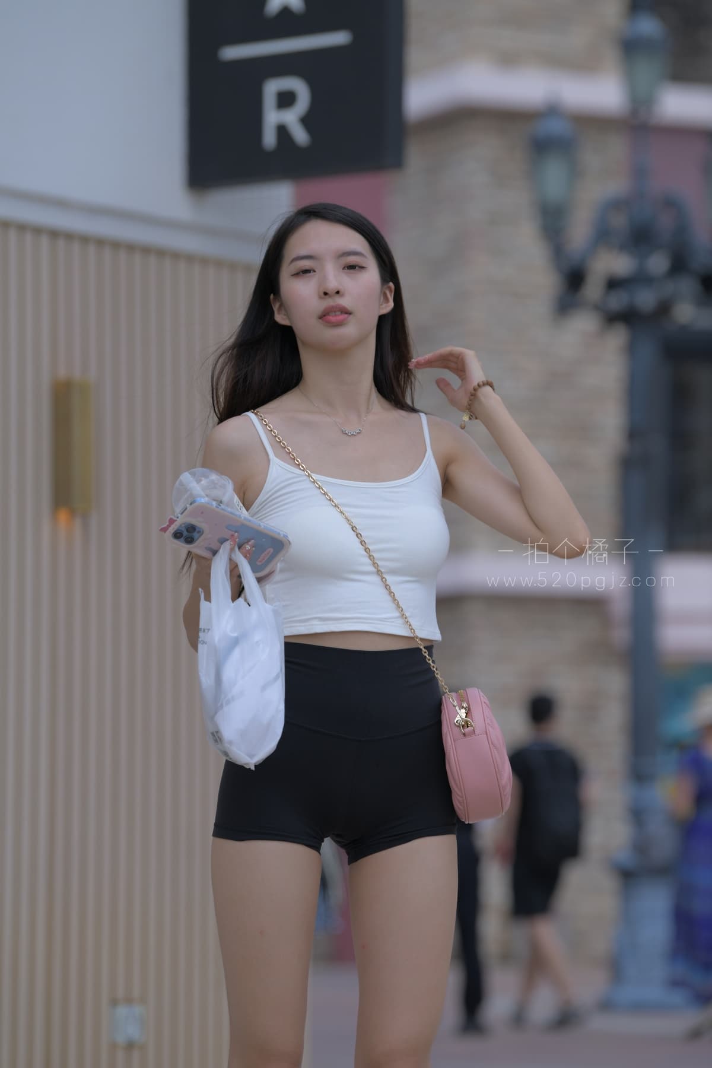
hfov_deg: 9.1
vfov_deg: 13.7
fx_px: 4450
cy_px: 534
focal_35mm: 150
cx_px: 356
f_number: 4
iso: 100
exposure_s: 1/1000
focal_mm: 150
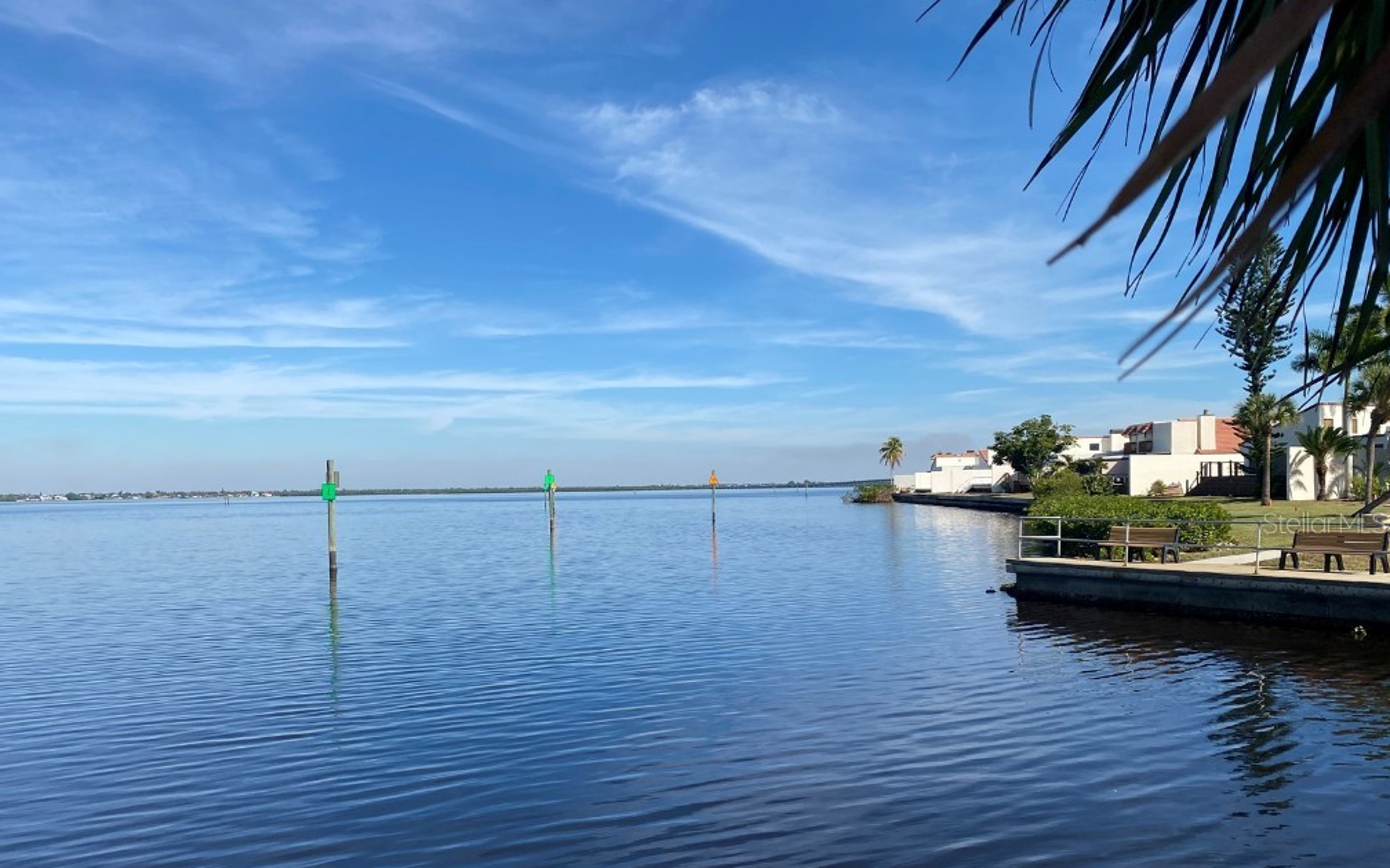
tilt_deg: -1.9
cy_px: 522
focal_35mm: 28
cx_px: 687
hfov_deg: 66.5
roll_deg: +0.6
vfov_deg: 44.3
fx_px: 1061
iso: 32
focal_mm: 4.25
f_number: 1.8
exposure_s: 1/3300
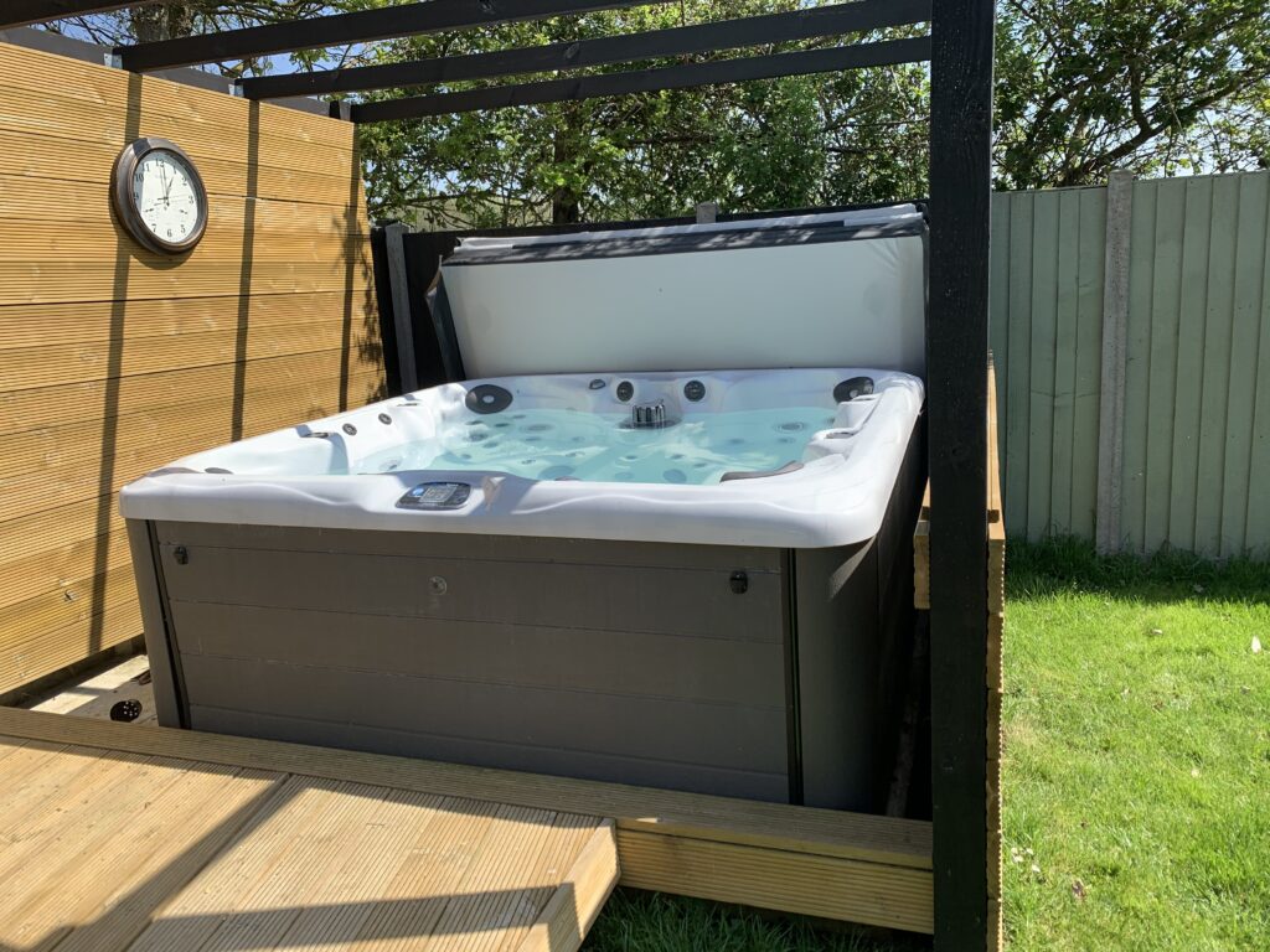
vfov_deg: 53.1
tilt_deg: -11.7
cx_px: 635
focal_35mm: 26
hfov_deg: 67.3
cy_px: 476
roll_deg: +3.0
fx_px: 954
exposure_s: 1/1235
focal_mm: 4.25
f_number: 1.8
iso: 25
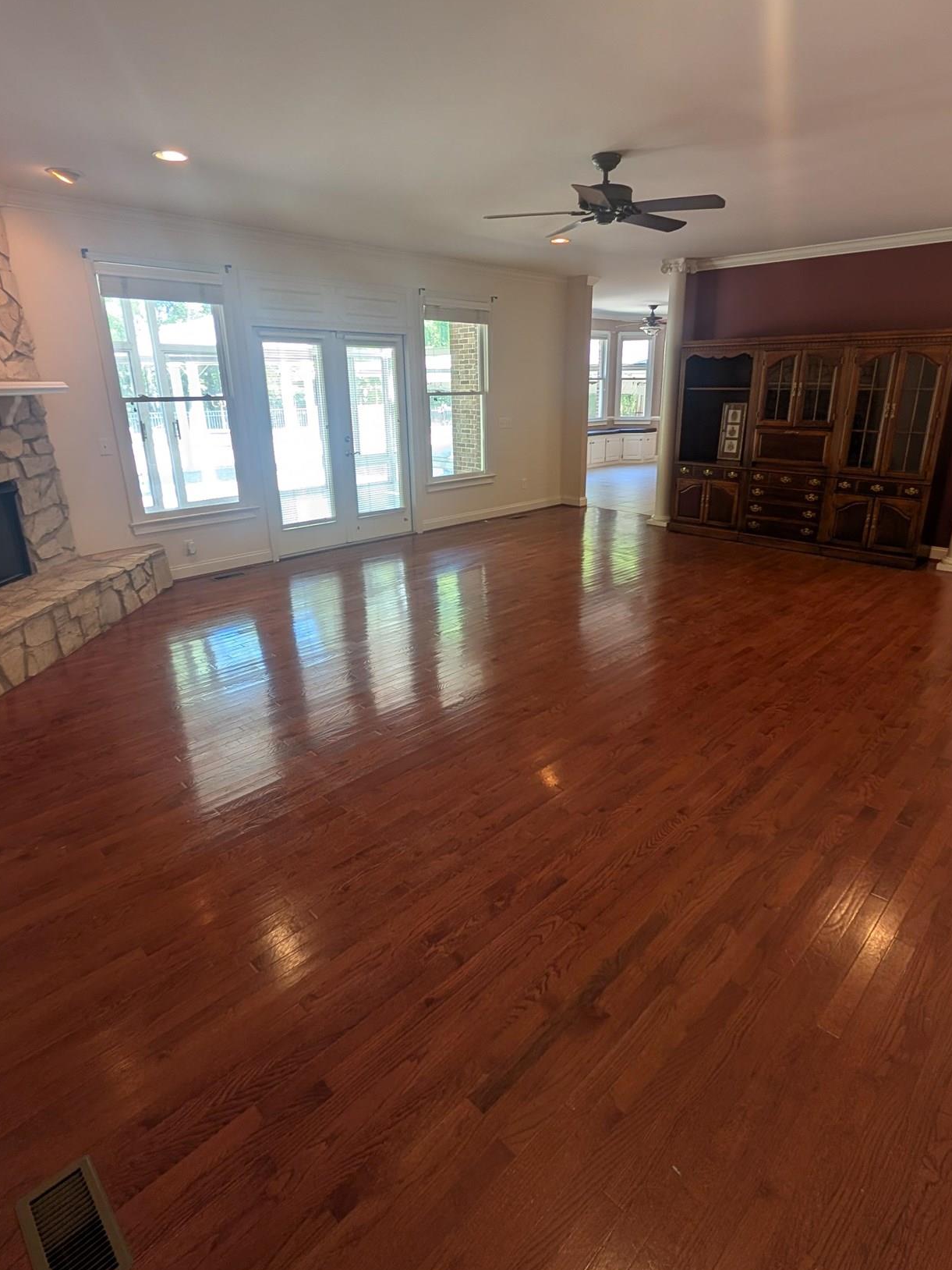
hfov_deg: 74.5
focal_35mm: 17
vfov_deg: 91.0
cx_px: 521
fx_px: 623
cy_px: 619
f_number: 1.7
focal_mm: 2.02
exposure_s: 1/40
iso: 52
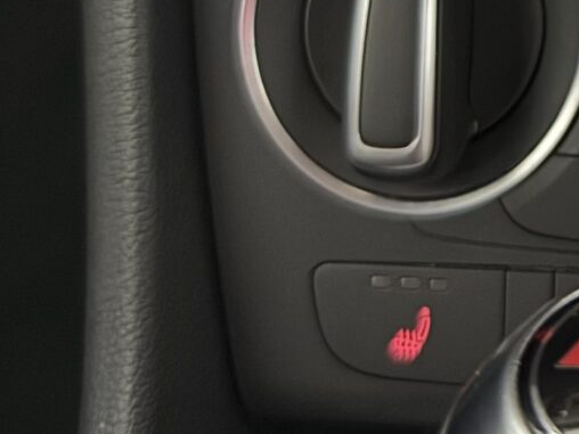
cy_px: -434
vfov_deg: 11.1
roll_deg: +1.3
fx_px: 2024
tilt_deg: -31.8
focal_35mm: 121
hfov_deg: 14.9
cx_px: 912
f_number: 1.78
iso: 1000
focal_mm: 6.76
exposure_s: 1/12
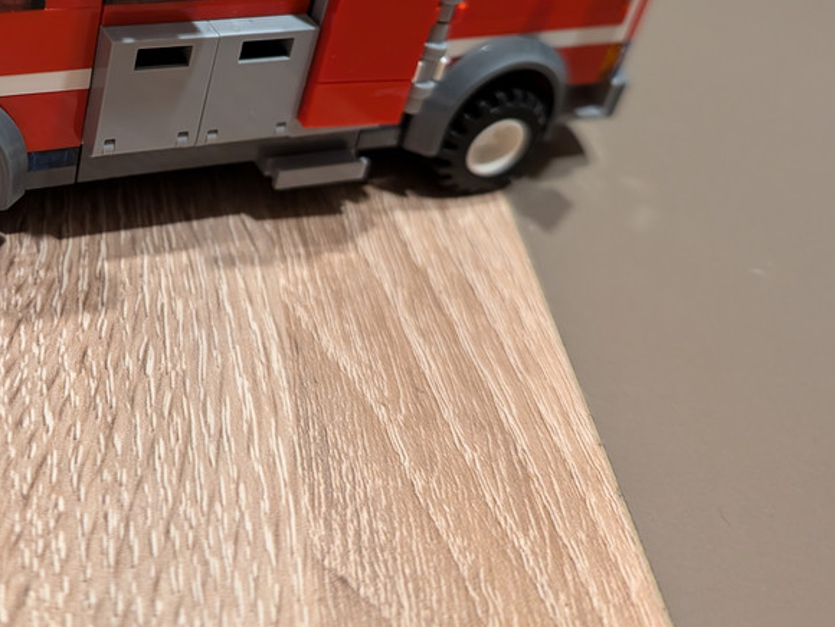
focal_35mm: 44
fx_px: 1062
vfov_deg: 31.6
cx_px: 136
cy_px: 79
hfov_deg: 40.6
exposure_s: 1/23.8
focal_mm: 6.9
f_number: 1.68
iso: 517
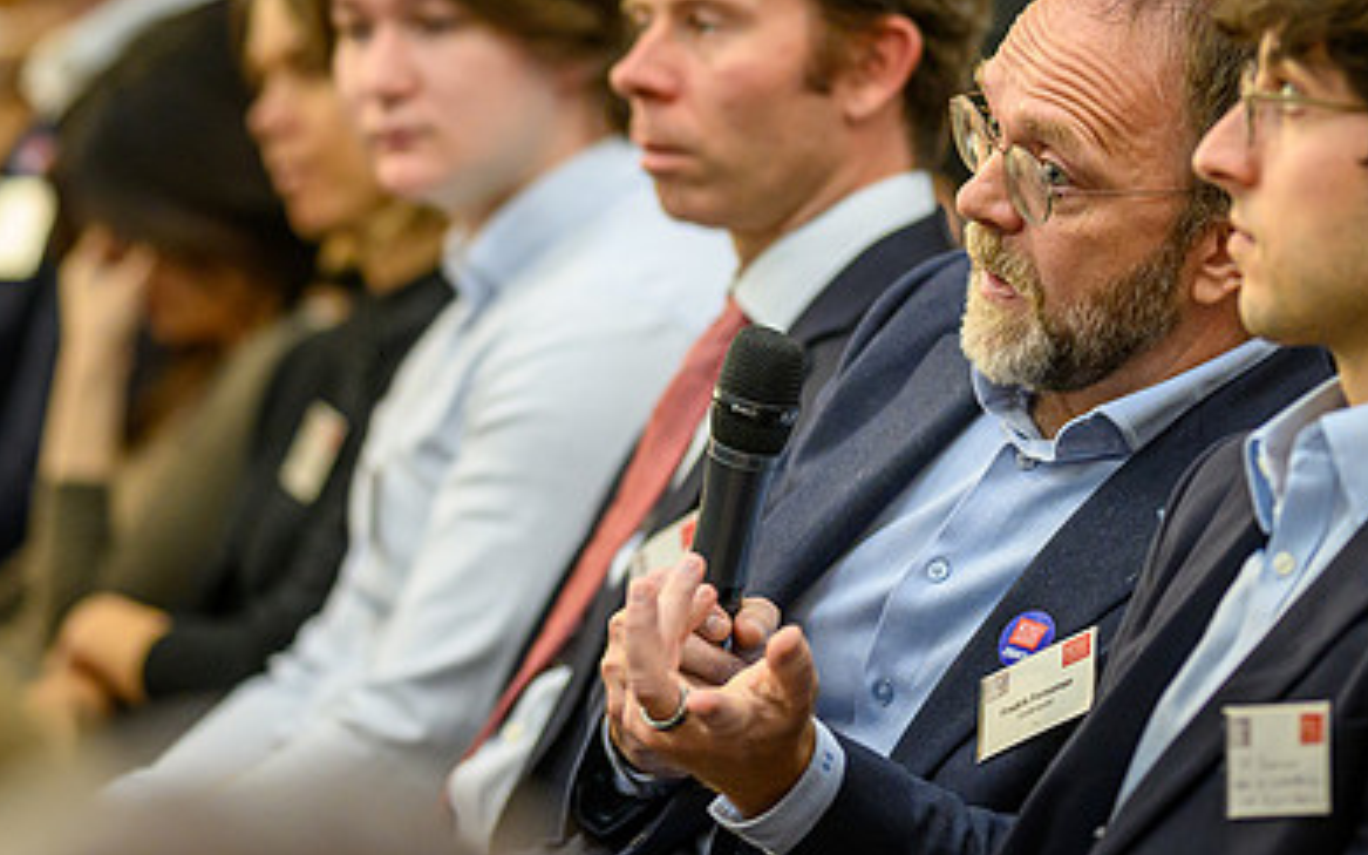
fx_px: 11817
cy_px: 327
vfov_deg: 4.1
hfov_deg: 6.6
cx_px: 777
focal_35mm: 317
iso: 1100
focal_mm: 135
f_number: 1.8
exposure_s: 1/250
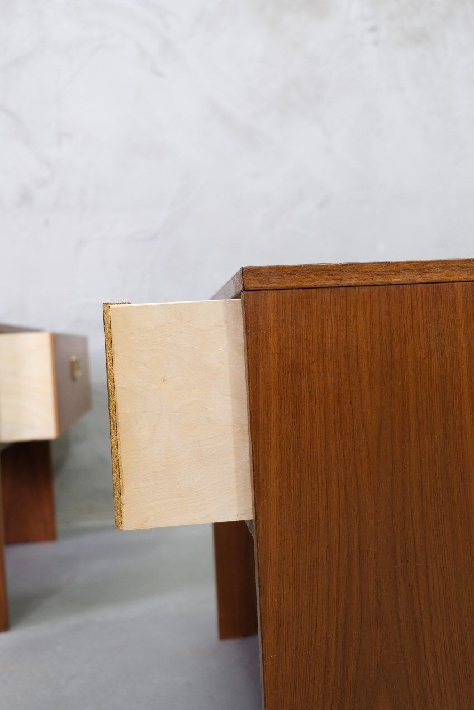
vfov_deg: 58.7
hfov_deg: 41.1
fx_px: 632
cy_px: 355
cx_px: 237
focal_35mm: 32
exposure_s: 1/30
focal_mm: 21.4
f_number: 3.2
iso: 640
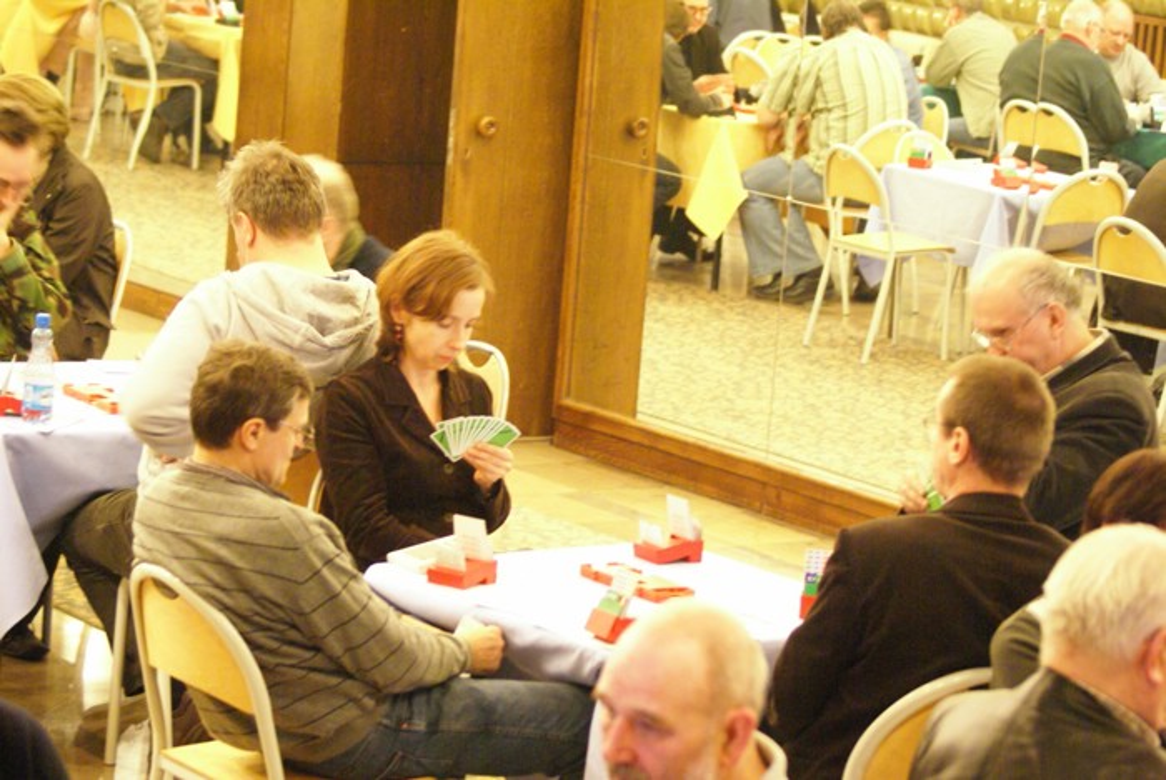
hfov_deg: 18.2
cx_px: 583
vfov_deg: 12.2
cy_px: 390
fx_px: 3647
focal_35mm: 112
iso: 1600
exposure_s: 1/5
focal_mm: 75
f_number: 4.5
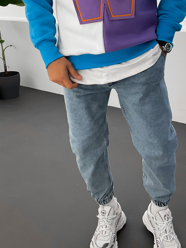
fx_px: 337
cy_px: 63
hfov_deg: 30.8
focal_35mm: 47
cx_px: 114
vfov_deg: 39.4
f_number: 1.8
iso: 64
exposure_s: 1/100
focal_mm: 3
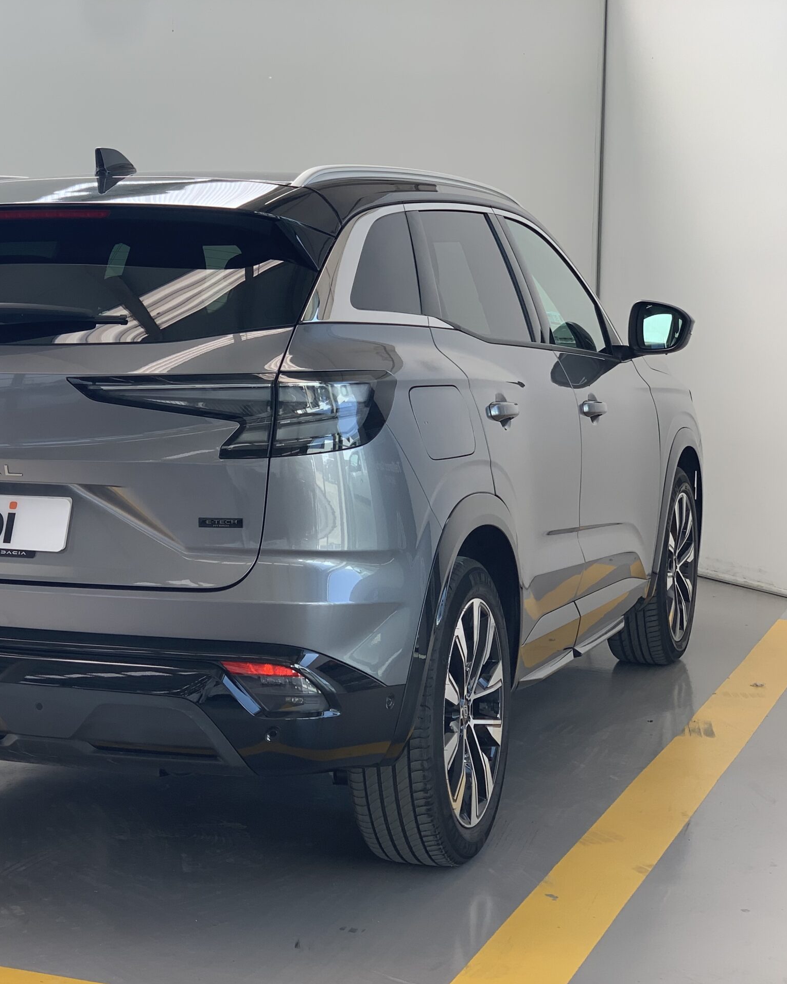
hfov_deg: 22.2
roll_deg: -0.4
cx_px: 180
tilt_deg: -5.2
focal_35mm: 68
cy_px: 491
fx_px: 1980
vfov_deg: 27.9
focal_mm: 6
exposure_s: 1/94
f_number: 2.4
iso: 16
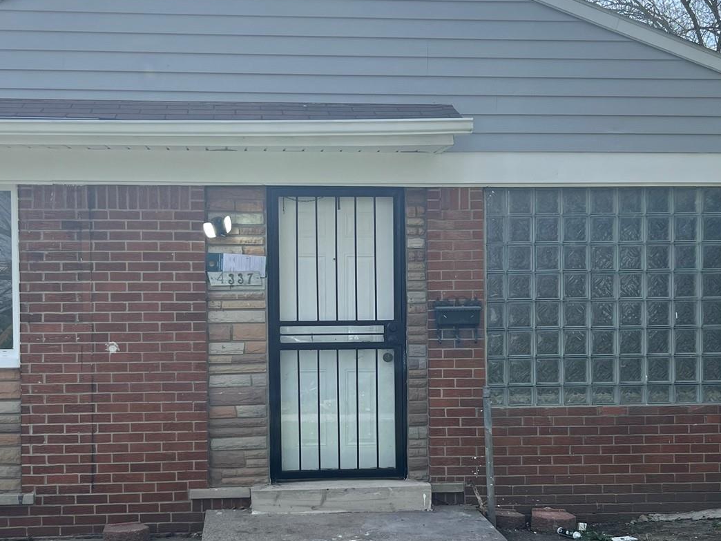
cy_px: 345
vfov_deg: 28.4
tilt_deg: -0.8
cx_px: 320
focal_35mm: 51
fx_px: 1062
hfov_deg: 37.4
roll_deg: +0.6
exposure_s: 1/2513
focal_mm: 5.7
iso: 50
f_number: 1.5
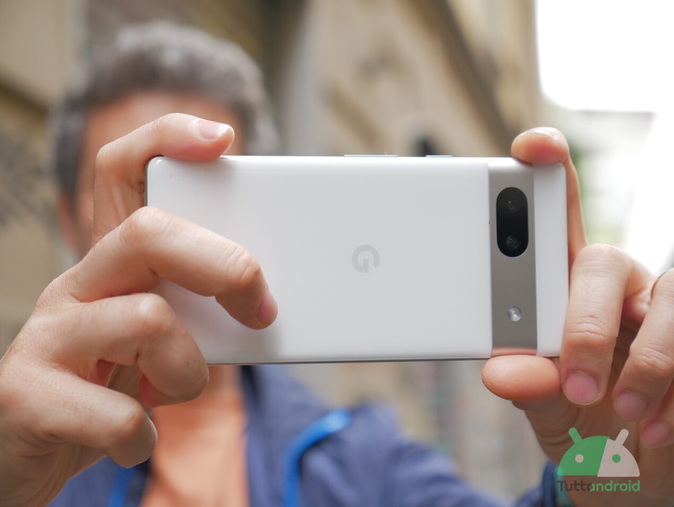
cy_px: 254
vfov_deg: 23.0
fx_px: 1247
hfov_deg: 30.2
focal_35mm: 64
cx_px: 337
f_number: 2.8
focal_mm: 32
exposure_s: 1/200
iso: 400
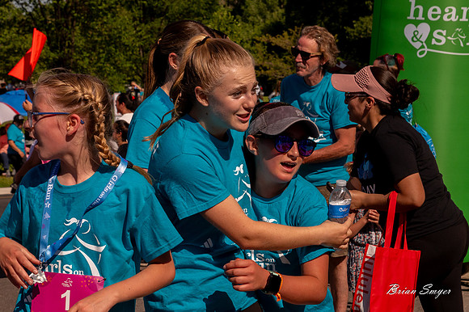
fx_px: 1520
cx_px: 258
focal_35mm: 117
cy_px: 156
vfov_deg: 11.7
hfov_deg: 17.5
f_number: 11
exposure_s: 1/2000
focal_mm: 70
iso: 800
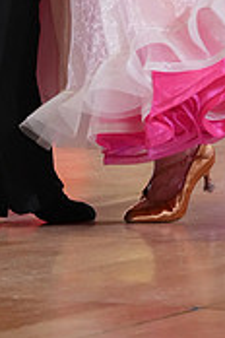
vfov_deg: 5.8
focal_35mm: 350
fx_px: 3281
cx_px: 170
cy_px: -221
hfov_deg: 3.9
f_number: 4
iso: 3200
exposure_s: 1/400
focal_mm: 105
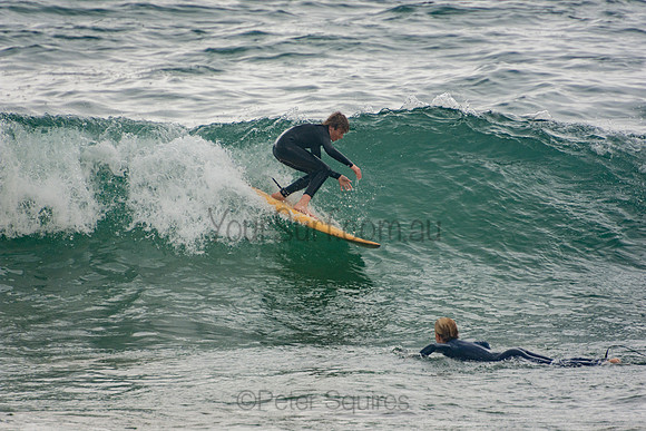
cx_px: 323
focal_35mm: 600
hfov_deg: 3.4
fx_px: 10769
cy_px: 216
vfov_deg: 2.3
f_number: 5.6
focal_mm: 400
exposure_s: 1/1250
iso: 280
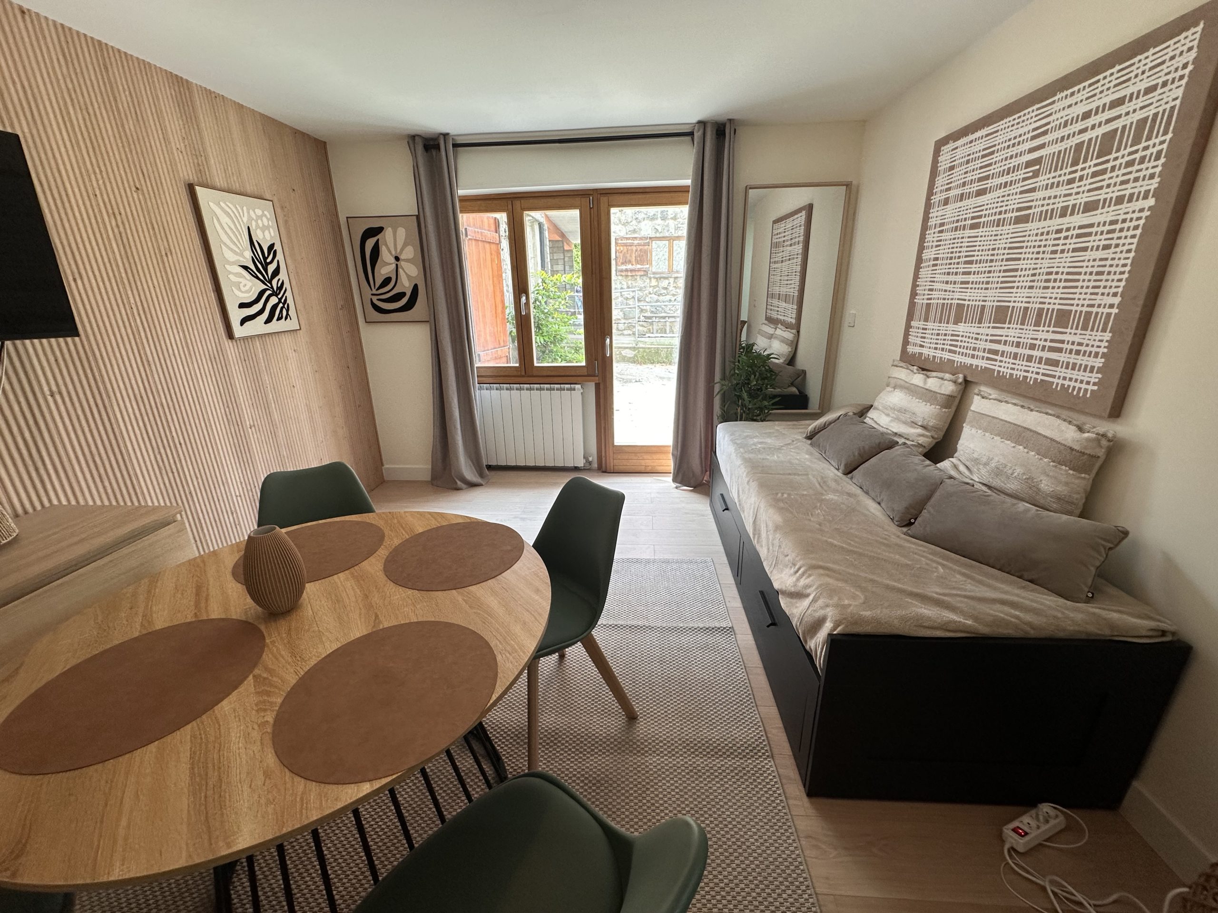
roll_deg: +1.7
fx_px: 493
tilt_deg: -19.0
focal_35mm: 14
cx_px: 609
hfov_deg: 102.1
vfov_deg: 85.7
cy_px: 456
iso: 125
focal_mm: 2.22
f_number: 2.2
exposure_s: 1/100
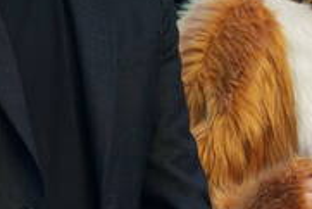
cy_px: -29
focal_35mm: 412
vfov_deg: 3.3
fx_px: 3573
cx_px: 22
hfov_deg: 5.0
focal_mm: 73
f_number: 2
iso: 1250
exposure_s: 1/320
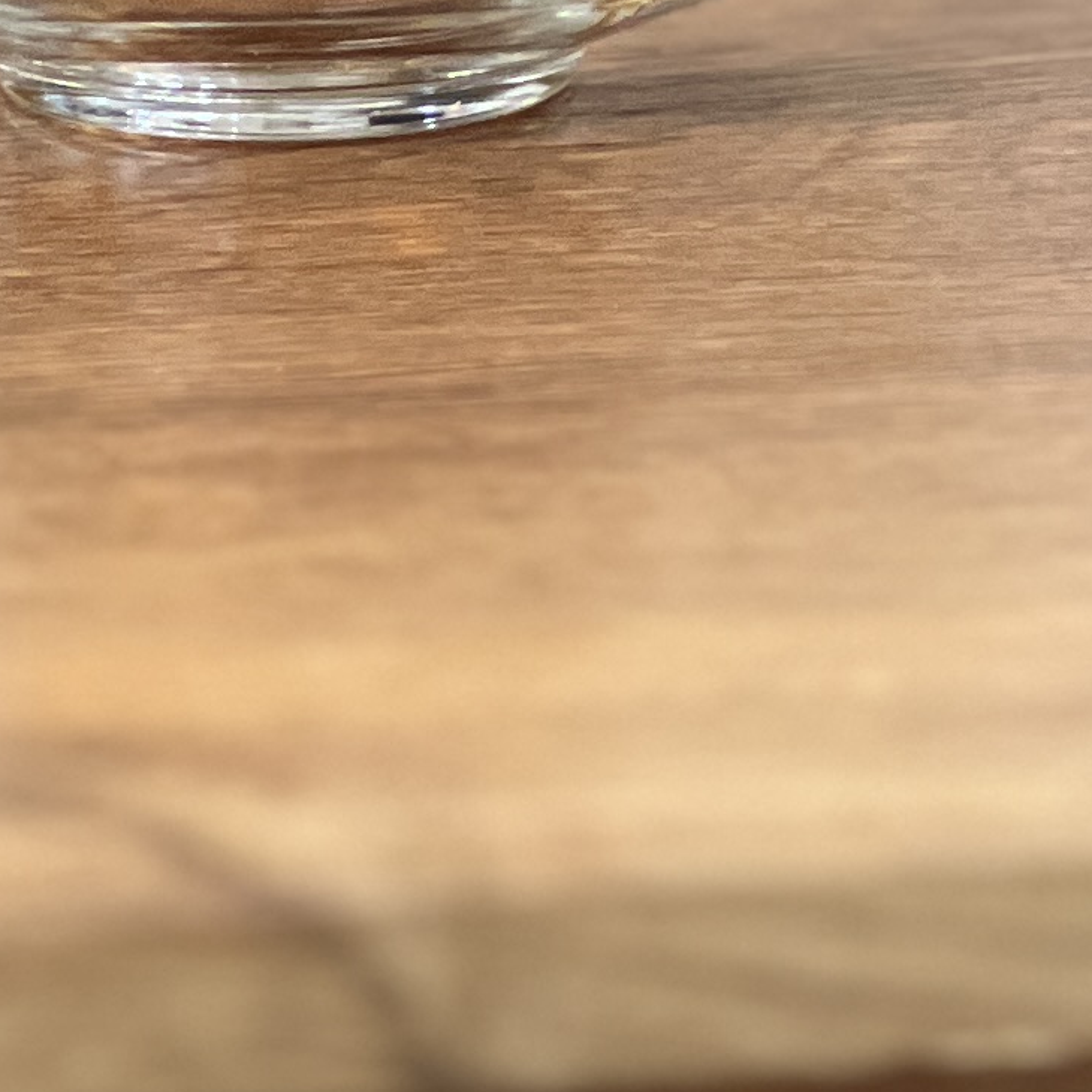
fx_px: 13420
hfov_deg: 4.6
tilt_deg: -7.1
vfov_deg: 4.6
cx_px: 1288
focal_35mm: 376
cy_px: -957
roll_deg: -0.9
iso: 125
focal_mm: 9
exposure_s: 1/50
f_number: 2.8
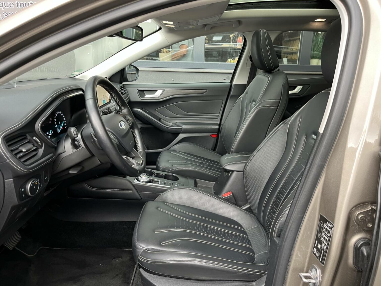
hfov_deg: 67.3
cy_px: 143
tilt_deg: -10.2
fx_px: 286
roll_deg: -1.0
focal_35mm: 26
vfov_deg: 53.1
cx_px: 190
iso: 125
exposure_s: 1/75
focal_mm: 5.1
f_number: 1.6
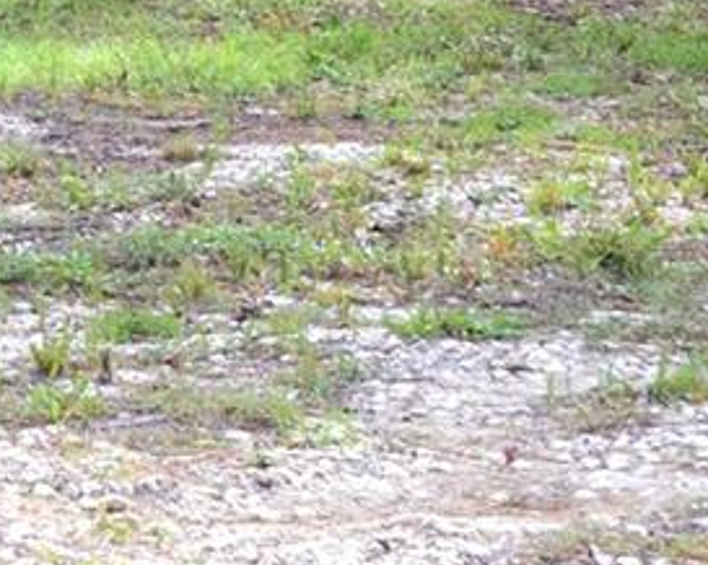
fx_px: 5355
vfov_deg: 5.9
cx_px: -739
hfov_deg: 7.3
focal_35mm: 256
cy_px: -534
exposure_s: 1/100
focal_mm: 31
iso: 400
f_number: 9
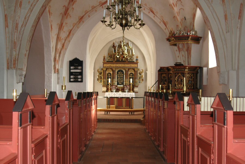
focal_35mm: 42
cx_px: 122
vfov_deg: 31.9
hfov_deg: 46.4
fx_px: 286
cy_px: 82
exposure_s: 1/80
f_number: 4.5
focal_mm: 28
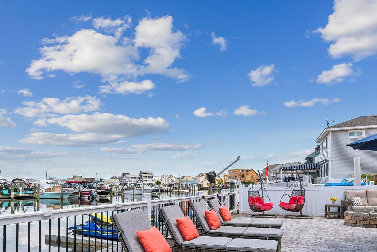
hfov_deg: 78.5
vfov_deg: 55.7
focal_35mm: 22
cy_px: 174
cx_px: 177
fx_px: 230
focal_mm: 15
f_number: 7.1
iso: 250
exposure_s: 1/1000
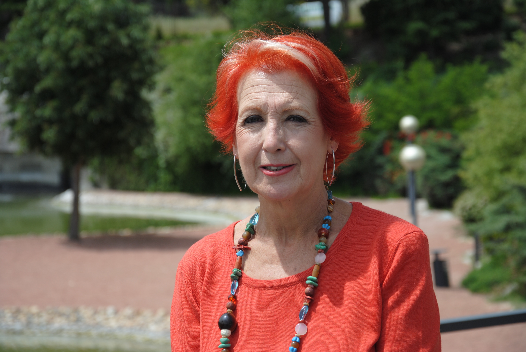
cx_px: 263
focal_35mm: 112
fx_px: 1646
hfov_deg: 18.2
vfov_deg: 12.2
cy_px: 176
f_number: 5.3
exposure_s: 1/500
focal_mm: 75
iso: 100
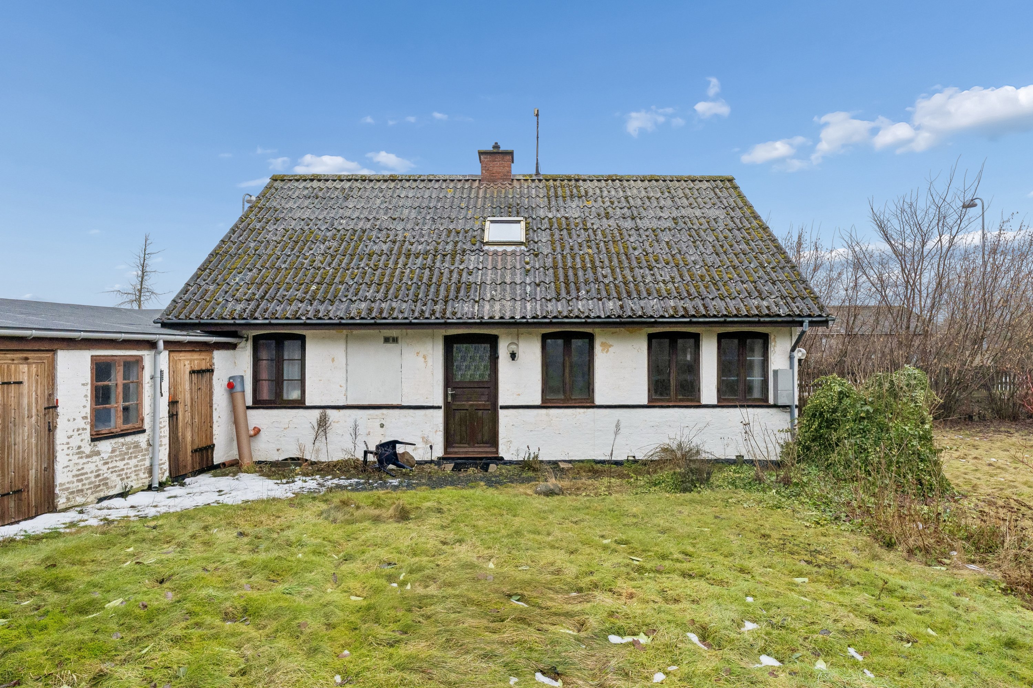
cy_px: 344
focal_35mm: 20
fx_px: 581
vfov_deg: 61.3
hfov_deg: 83.3
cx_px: 516
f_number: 8
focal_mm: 13.5
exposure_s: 1/250
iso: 500
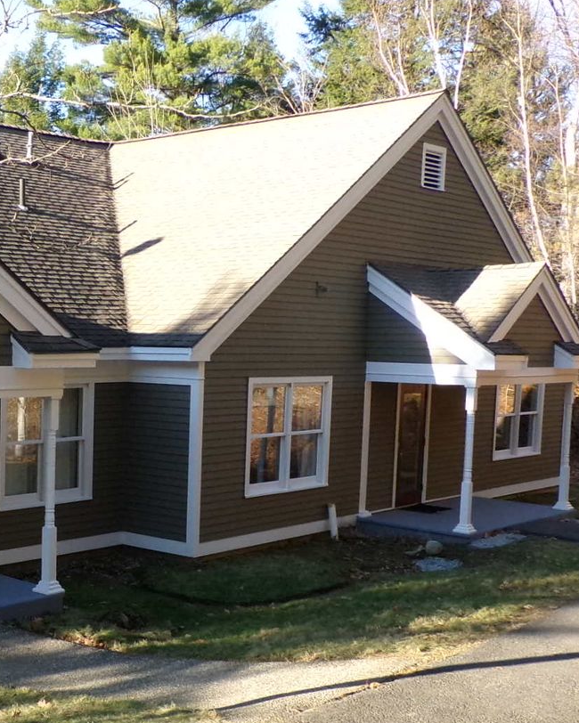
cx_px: -20
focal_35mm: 50
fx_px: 1071
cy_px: 429
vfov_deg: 37.2
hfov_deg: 28.2
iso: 200
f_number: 7.52
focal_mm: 4.7
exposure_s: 1/100
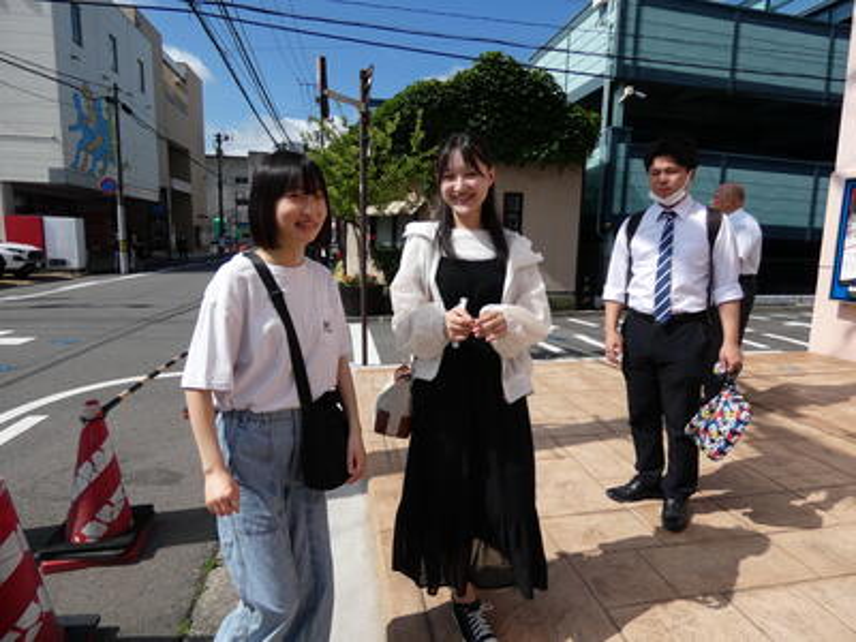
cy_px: 321
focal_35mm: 20
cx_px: 428
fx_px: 495
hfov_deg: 81.7
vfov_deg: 66.0
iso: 80
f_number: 2.8
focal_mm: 3.6
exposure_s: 1/2000
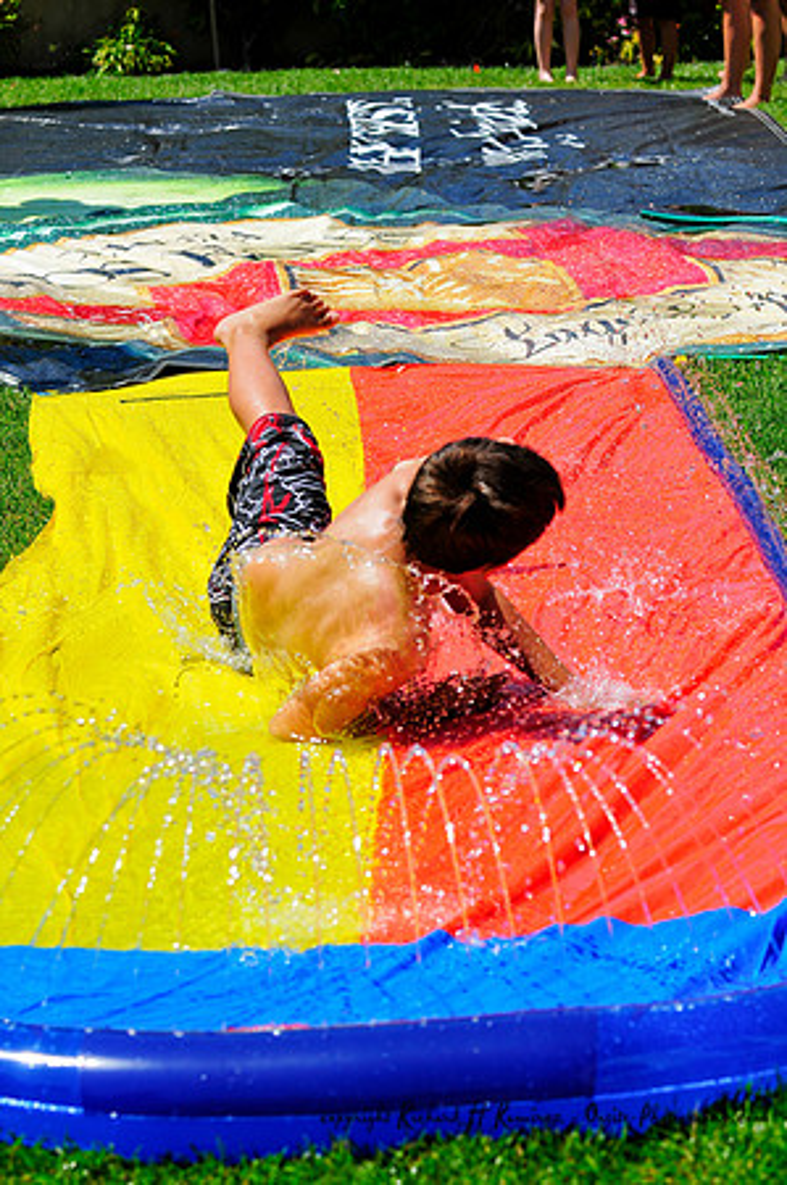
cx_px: 394
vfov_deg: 19.5
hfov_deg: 13.0
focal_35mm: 105
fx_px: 3451
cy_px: 592
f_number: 5.6
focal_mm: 70
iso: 200
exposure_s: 1/1250
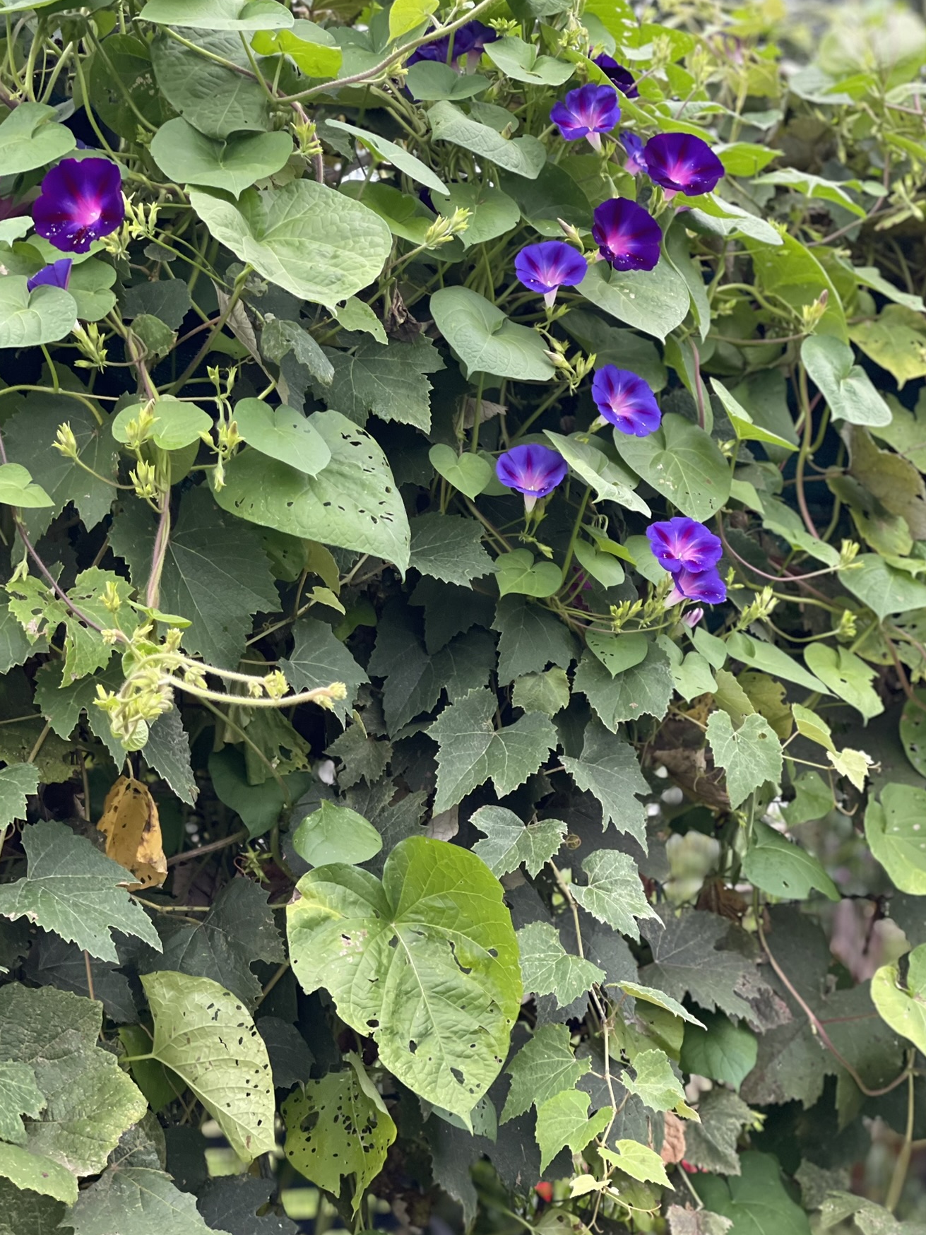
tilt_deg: +2.3
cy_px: 642
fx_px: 2675
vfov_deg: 26.0
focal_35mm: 75
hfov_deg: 19.6
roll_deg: +0.9
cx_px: 412
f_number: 2.2
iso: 125
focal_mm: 7.5
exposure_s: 1/121
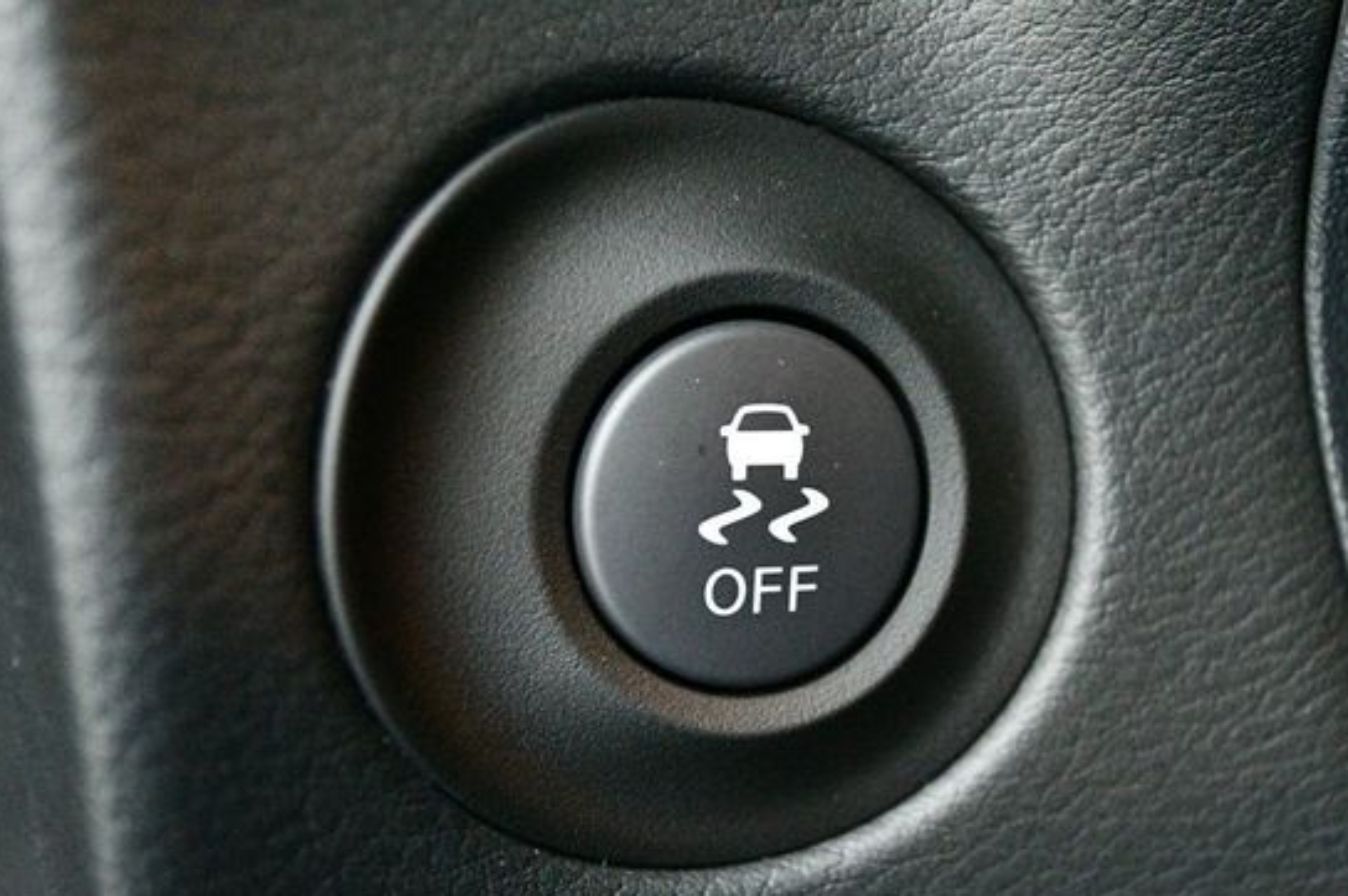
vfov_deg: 20.3
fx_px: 2507
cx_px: 778
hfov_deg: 30.0
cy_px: 525
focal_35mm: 67
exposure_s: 1/30
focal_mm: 38
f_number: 5
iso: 12800
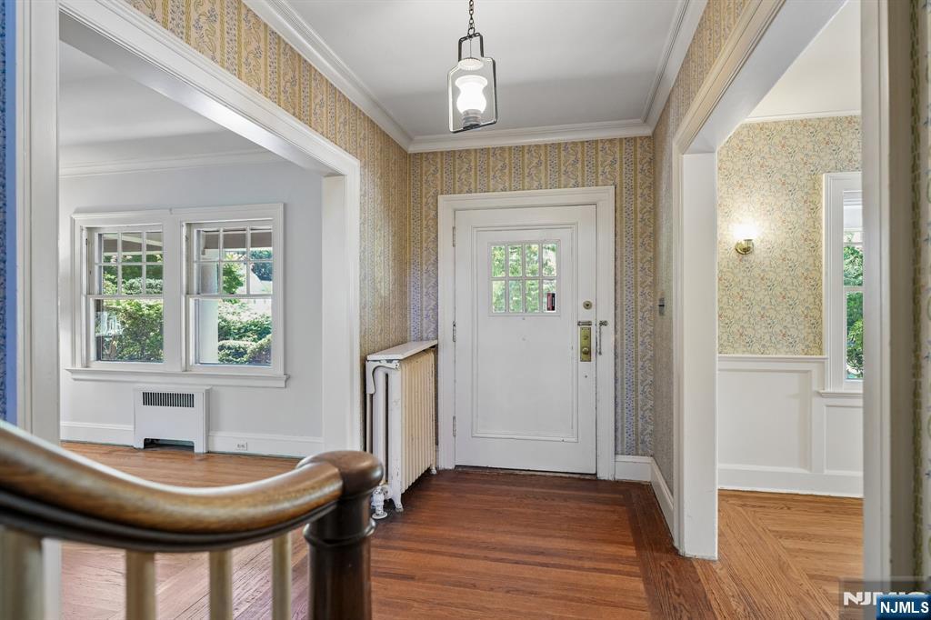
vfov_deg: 66.2
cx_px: 466
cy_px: 310
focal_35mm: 18
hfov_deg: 88.8
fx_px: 476
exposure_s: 1/30
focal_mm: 18.4
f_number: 5.6
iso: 1250
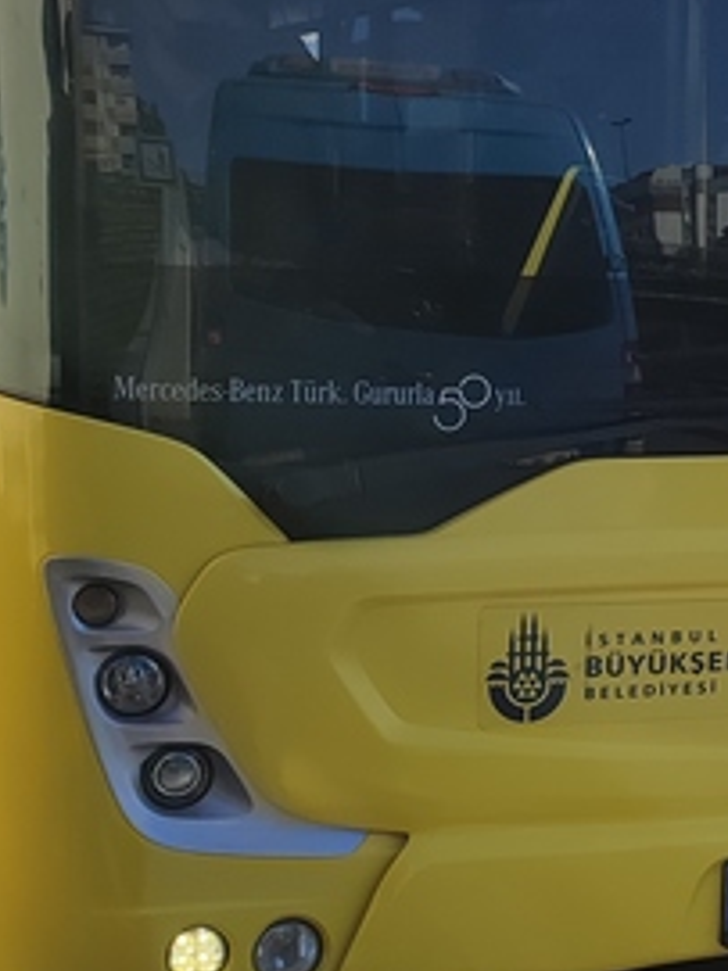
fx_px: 2385
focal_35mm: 85
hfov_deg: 15.9
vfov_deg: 23.0
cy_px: 494
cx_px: 1101
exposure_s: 1/1075
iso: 50
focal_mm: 6.04
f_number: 1.9
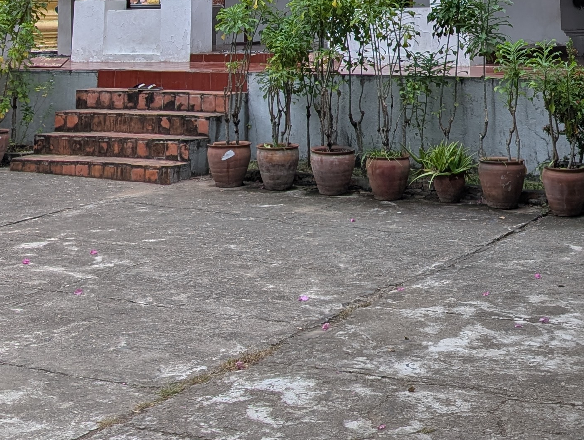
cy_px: -192
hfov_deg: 27.7
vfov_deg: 18.9
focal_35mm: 70
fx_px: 1182
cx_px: 356
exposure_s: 1/28.3
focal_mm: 6.9
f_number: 1.68
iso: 20
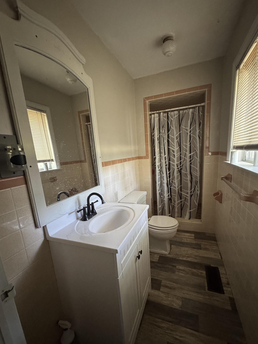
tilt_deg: -10.4
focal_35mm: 15
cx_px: 132
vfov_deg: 98.0
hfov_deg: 81.7
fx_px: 149
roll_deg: +4.2
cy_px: 184
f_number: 2.2
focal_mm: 2.22
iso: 1000
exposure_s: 1/60
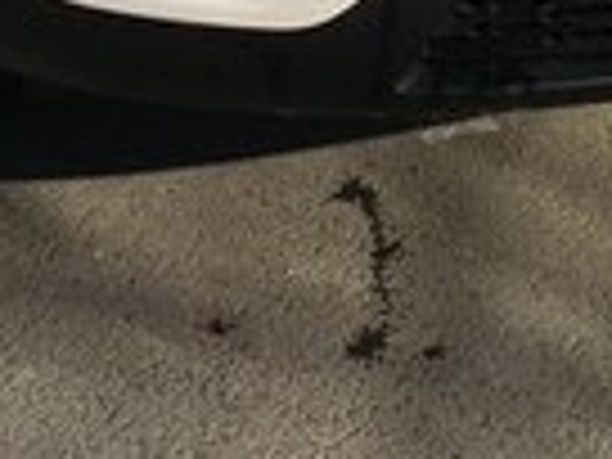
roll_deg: -1.0
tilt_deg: -14.4
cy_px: -547
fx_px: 2493
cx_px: 716
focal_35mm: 141
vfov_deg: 9.6
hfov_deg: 13.6
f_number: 2.2
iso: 25
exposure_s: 1/2198
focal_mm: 4.15
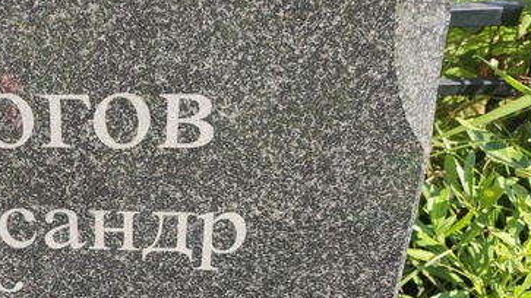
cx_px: -15
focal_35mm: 60
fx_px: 845
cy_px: 222
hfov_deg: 31.9
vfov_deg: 19.9
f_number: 1.9
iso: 50
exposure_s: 1/208
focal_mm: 6.04
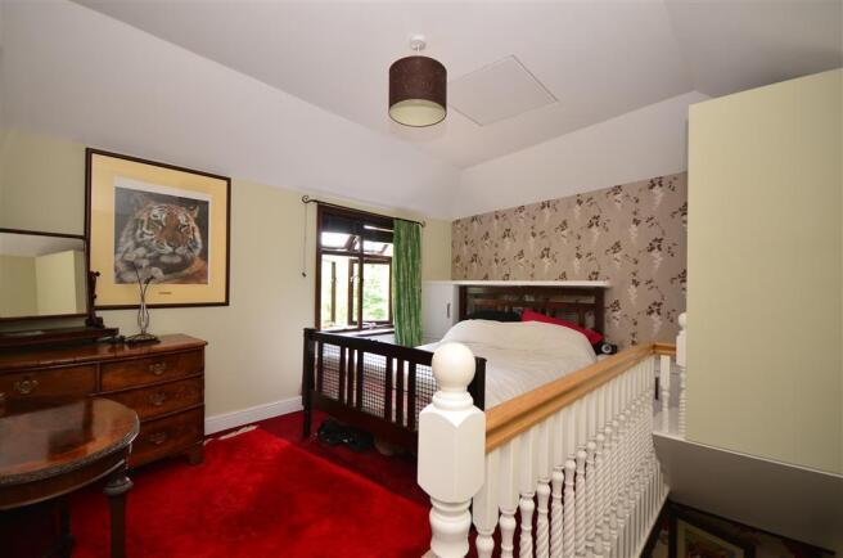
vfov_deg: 77.0
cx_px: 422
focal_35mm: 15
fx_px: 350
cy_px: 279
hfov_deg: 100.5
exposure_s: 1/10
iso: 100
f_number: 4
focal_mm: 10
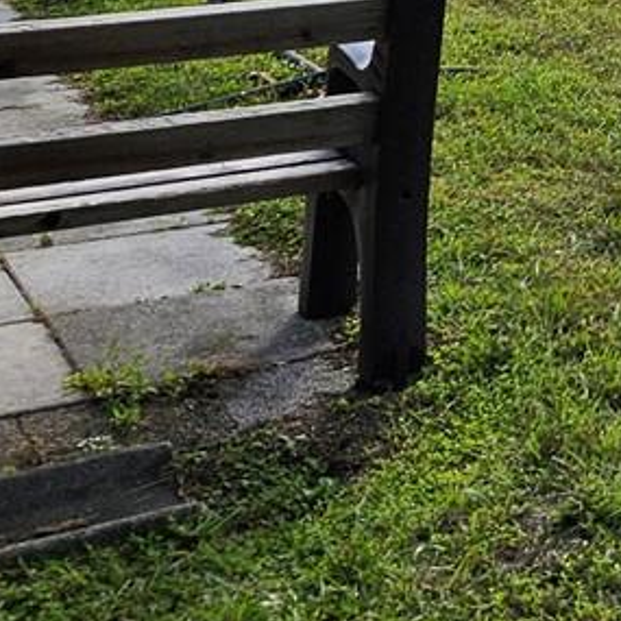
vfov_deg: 14.0
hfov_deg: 13.1
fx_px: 2314
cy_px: -403
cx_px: 1270
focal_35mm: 114
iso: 25
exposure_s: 1/1258
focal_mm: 5.4
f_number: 1.8
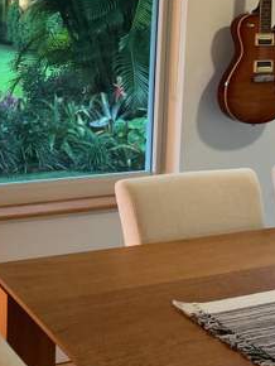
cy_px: 82
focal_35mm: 64
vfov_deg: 29.7
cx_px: -13
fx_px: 677
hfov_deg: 22.0
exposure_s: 1/60
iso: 160
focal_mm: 3
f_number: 1.8
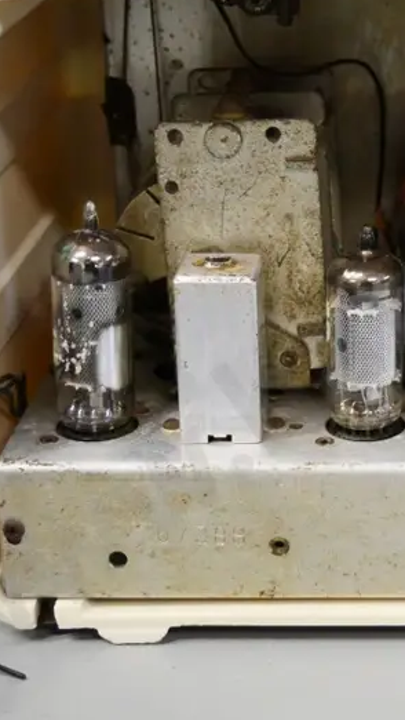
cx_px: 506
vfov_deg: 22.6
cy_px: 234
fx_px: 1793
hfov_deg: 12.5
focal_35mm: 94
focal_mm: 22
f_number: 4.2
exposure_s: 1/125
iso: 3200
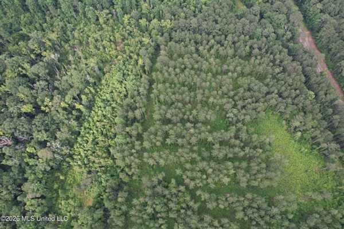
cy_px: 114
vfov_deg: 57.2
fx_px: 210
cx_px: 172
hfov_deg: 78.6
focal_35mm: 22
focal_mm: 8.38
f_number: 2.8
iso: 100
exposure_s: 1/320
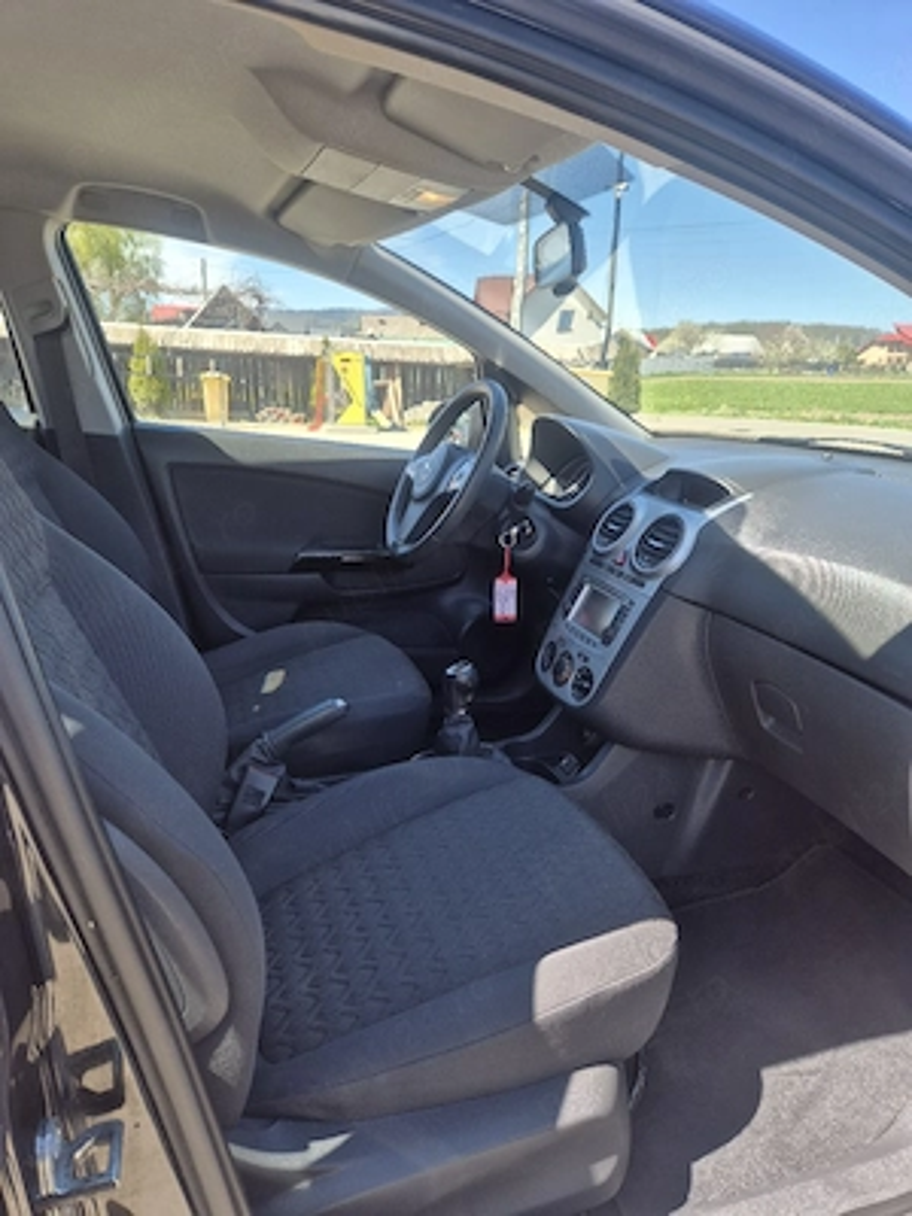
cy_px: 608
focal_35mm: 23
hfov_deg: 58.9
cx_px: 456
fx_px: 808
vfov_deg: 73.9
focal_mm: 5.4
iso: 25
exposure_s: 1/455
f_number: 1.8
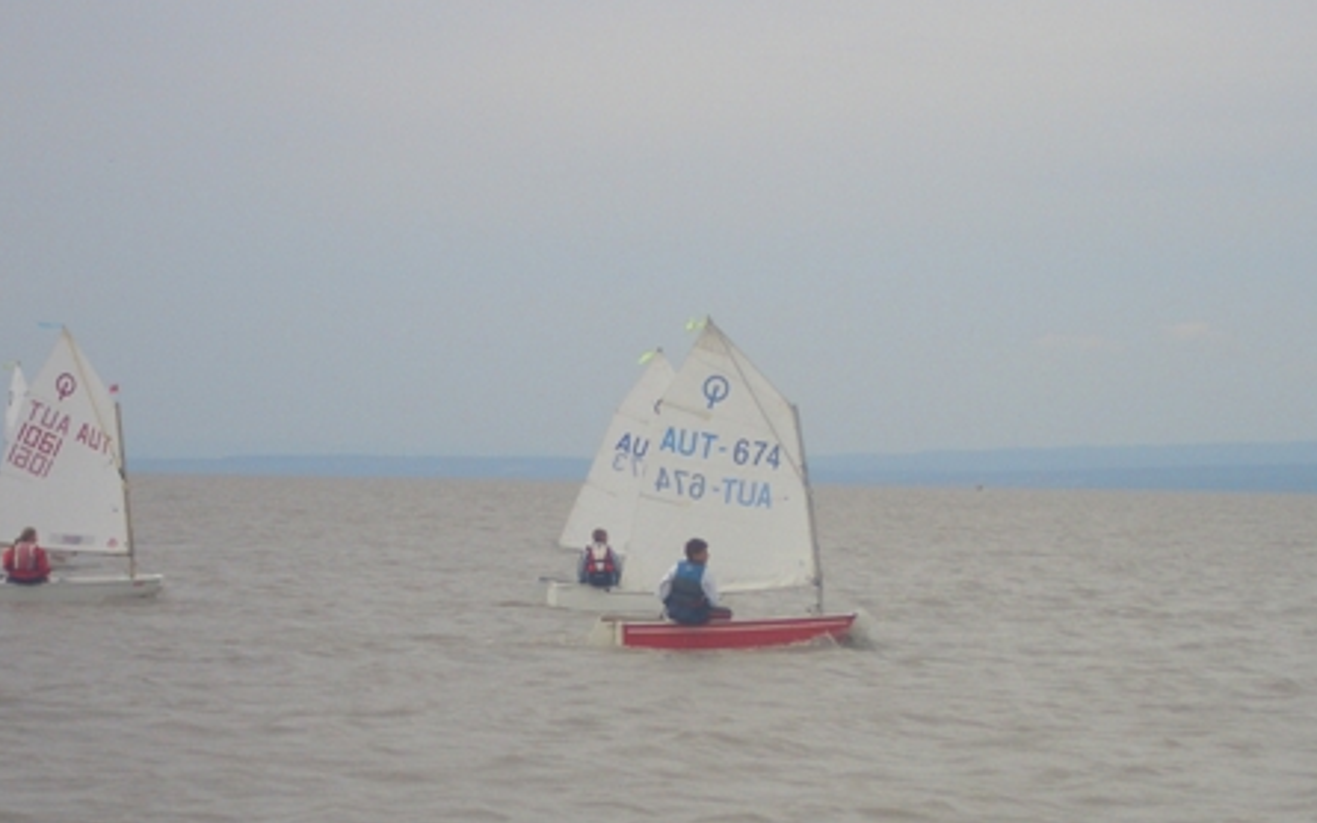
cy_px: 548
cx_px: 731
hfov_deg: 13.1
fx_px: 5742
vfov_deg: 8.2
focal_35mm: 160
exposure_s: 1/500
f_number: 4.8
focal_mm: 17.4
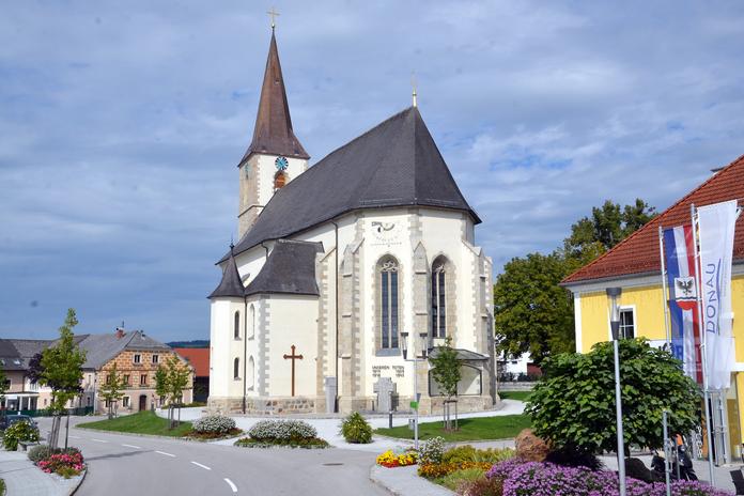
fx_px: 682
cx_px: 372
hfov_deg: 57.2
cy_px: 248
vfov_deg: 40.0
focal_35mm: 33
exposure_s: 1/640
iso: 400
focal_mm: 22
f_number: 13
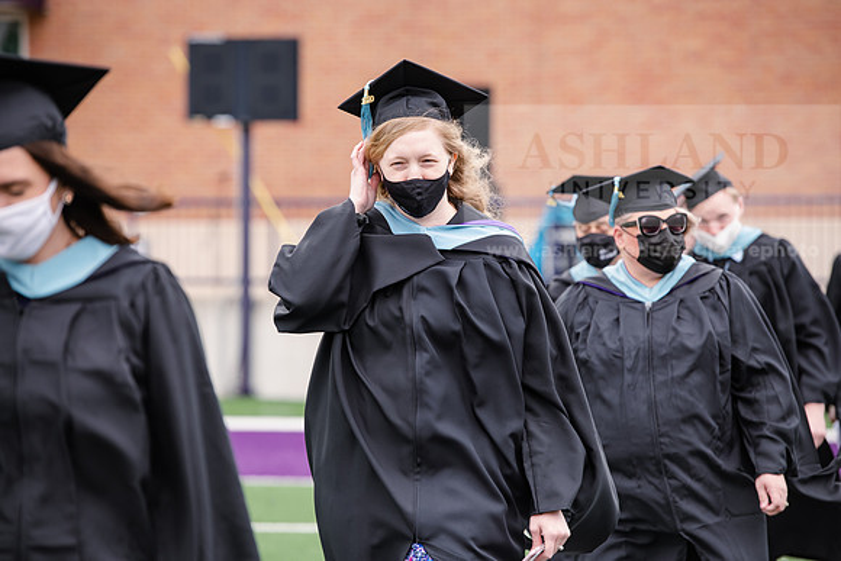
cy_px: 280
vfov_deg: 7.6
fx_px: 4206
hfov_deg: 11.4
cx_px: 420
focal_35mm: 180
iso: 500
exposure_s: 1/640
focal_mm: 180
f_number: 4.5
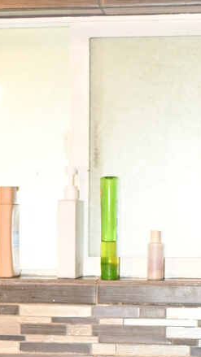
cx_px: 22
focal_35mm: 121
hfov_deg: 10.0
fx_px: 1146
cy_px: 381
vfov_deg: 17.2
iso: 1250
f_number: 4
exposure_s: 1/60
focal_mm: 22
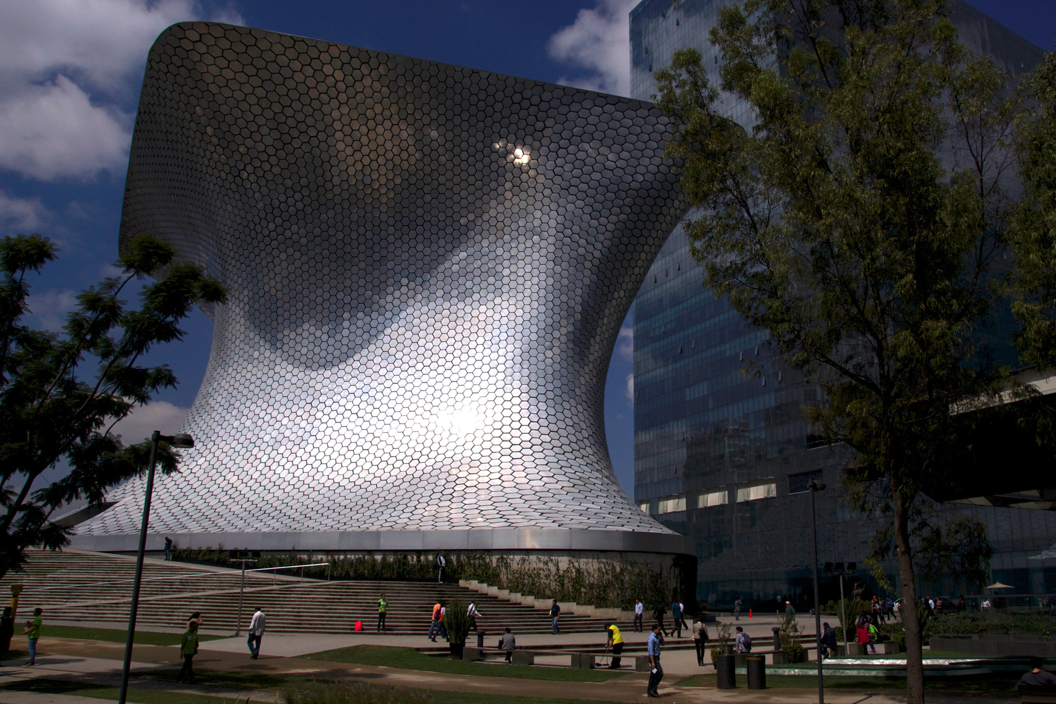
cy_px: 346
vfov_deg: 46.4
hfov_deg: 65.1
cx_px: 615
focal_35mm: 28
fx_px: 821
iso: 100
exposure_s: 1/1250
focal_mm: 16
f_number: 9
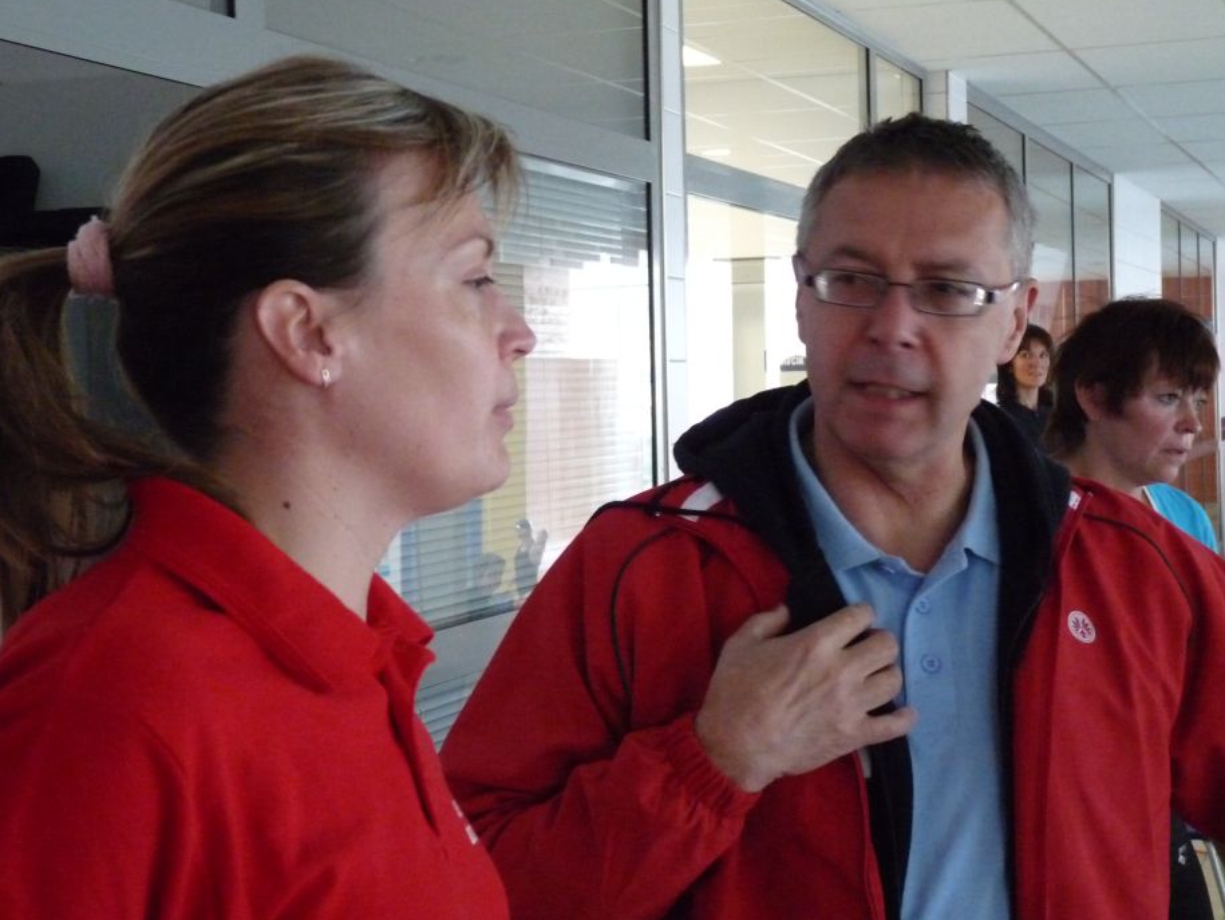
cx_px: 589
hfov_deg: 29.4
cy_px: 412
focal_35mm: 66
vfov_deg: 22.3
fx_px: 2337
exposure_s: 1/60
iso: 800
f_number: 3.2
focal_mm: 10.4
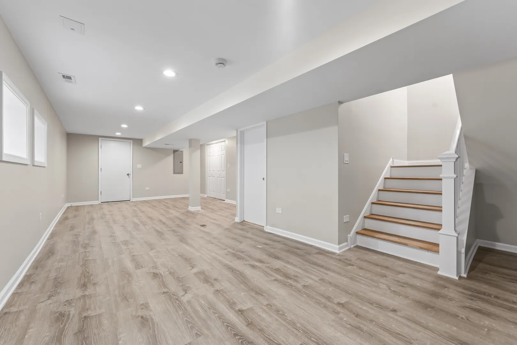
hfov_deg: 104.2
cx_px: 258
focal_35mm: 14
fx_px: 201
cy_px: 172
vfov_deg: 81.2
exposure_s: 1/4
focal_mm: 14
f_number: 8
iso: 800
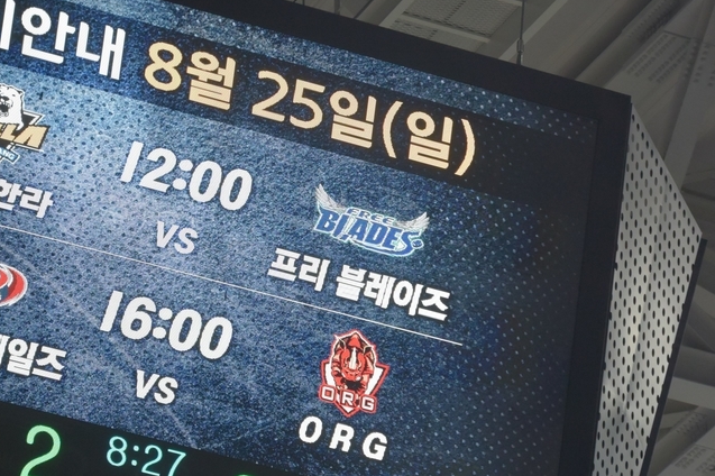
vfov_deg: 4.9
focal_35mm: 279
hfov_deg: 7.4
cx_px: 156
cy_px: 286
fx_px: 5538
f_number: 4.5
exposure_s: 1/320
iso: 400
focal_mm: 55.1
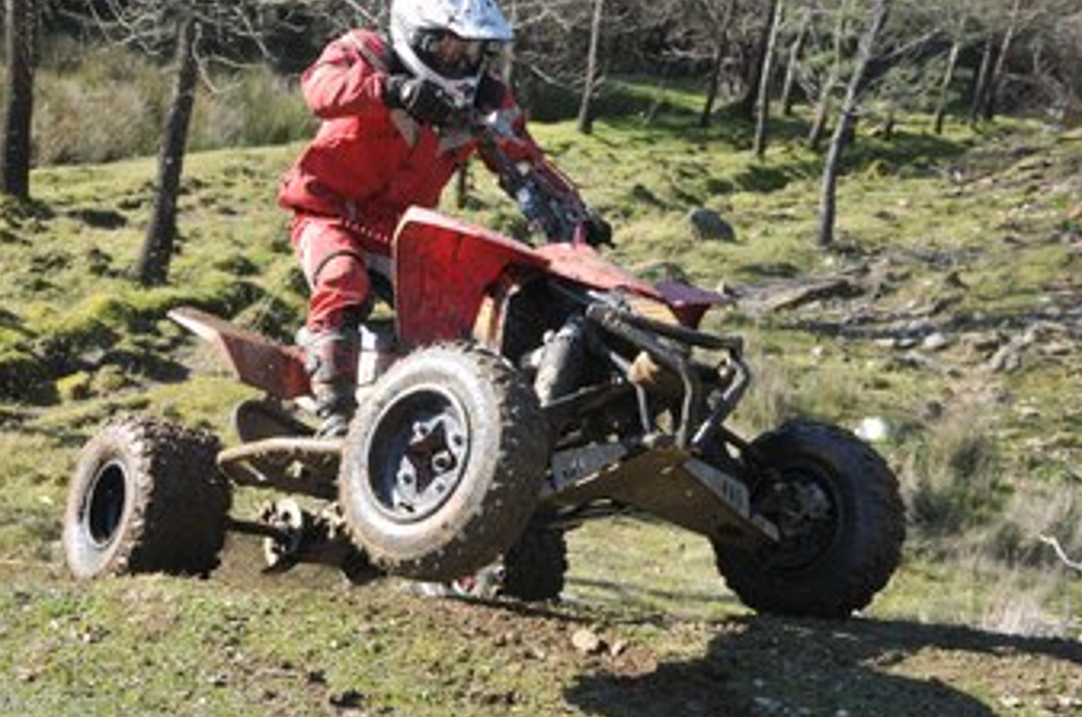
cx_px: 608
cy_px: 331
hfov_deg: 29.7
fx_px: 2040
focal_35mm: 68
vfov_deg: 19.9
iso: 640
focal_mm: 34
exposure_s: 1/1000
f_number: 5.6
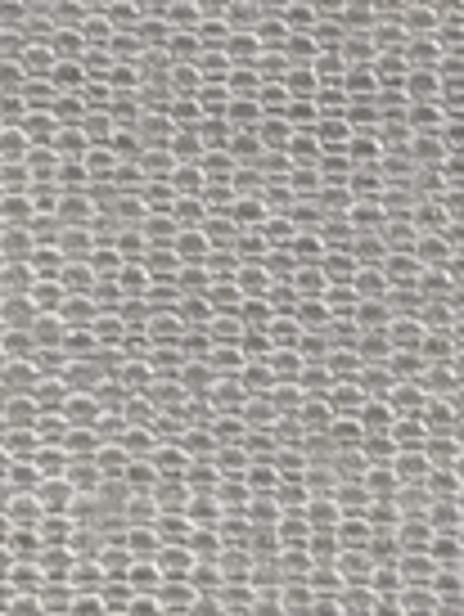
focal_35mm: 424
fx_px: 7566
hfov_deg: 3.5
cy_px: -40
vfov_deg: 4.7
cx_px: 703
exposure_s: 1/50
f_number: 1.7
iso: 50
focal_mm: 5.31
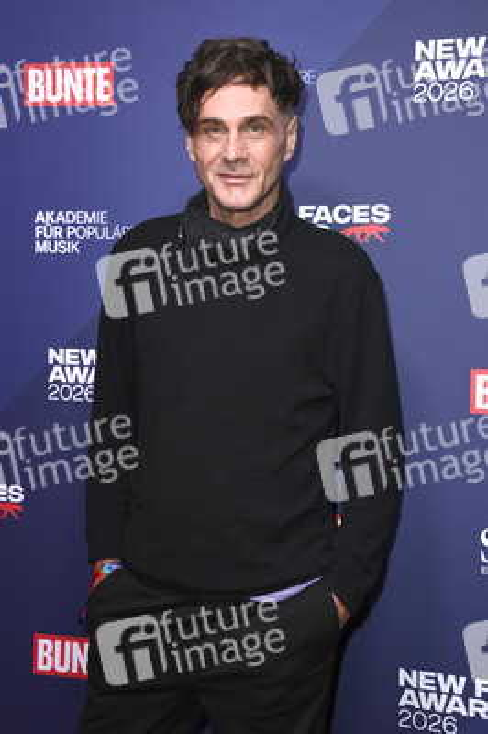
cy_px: 367
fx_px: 1141
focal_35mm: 56
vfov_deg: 35.7
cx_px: 244
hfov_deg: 24.2
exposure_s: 1/250
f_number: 5.6
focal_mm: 56
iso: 800
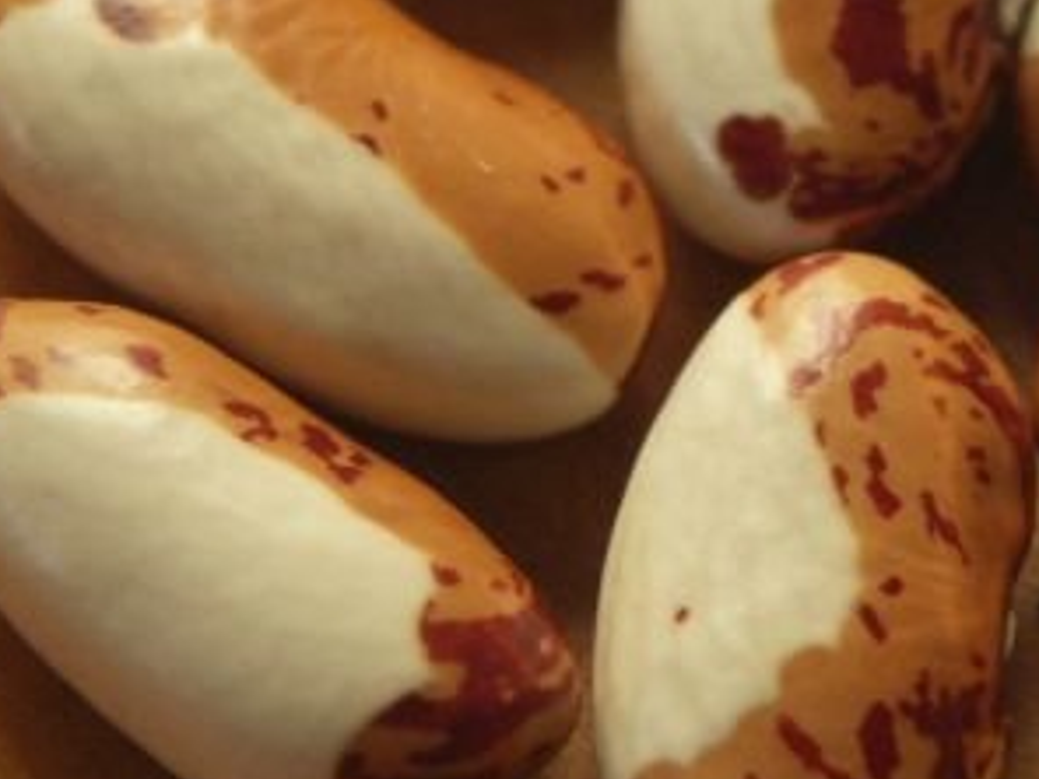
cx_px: 1186
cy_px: -21
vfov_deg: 3.1
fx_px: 14347
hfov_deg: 4.1
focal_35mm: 478
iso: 200
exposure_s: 1/50
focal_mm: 45.6
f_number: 3.5
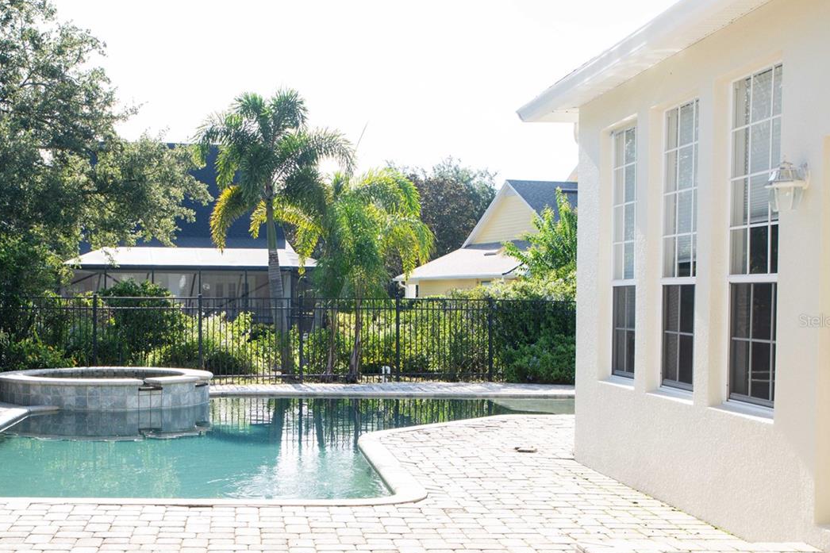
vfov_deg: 26.0
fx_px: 1199
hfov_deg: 37.5
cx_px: 235
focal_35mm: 52
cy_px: 321
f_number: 8
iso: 200
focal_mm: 34
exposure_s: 1/250
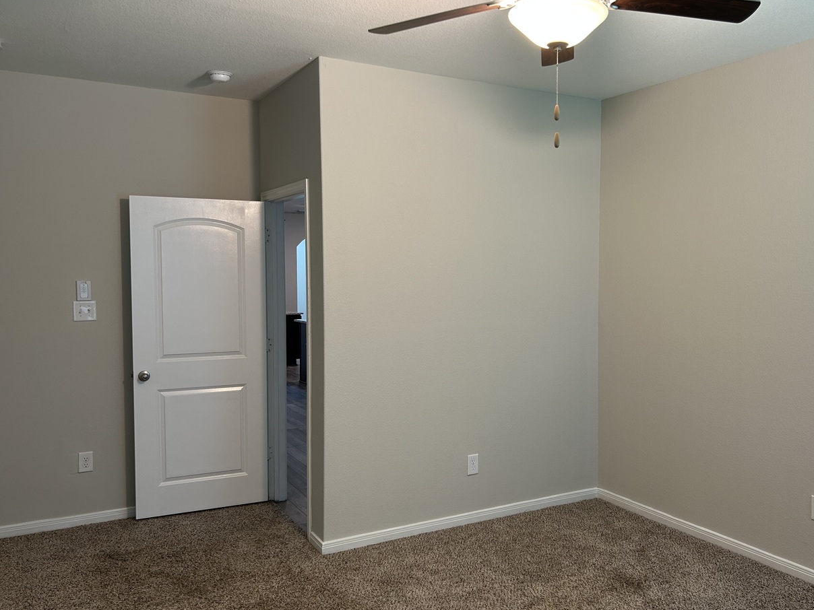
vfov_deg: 45.4
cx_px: 474
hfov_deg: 58.0
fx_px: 729
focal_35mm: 31
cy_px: 314
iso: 80
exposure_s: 1/60
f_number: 1.5
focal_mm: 5.7
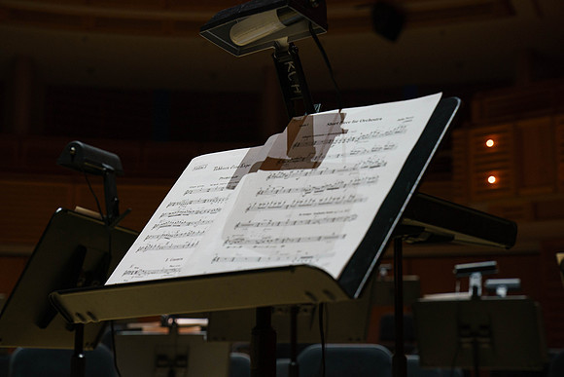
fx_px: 1019
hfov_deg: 31.0
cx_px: 282
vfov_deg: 20.9
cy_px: 188
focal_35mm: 65
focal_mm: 65
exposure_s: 1/200
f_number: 5.6
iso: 2500
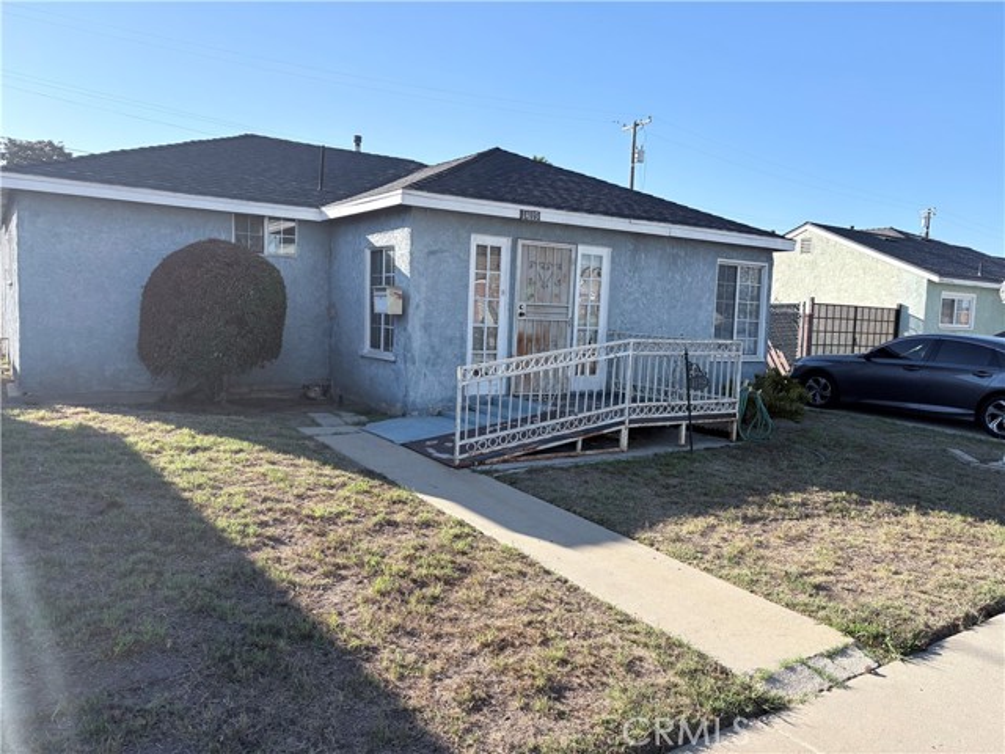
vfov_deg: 53.1
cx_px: 502
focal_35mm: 26
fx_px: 755
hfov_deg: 67.3
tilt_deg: -4.2
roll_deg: -2.4
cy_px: 377
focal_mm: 5.96
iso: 50
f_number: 1.6
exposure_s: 1/1751
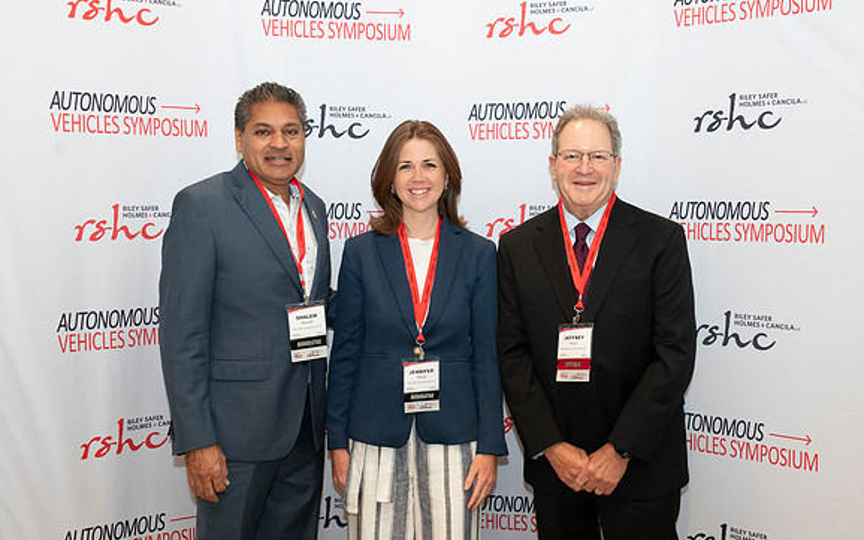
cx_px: 432
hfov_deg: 46.2
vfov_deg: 29.8
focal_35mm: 43
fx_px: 1012
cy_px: 285
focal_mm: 28
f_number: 8
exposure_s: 1/80
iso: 2500
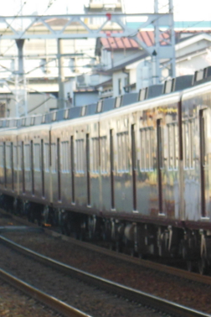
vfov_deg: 5.7
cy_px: 131
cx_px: 259
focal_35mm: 363
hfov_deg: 3.8
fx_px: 3191
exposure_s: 1/200
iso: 400
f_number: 5.9
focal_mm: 29.5
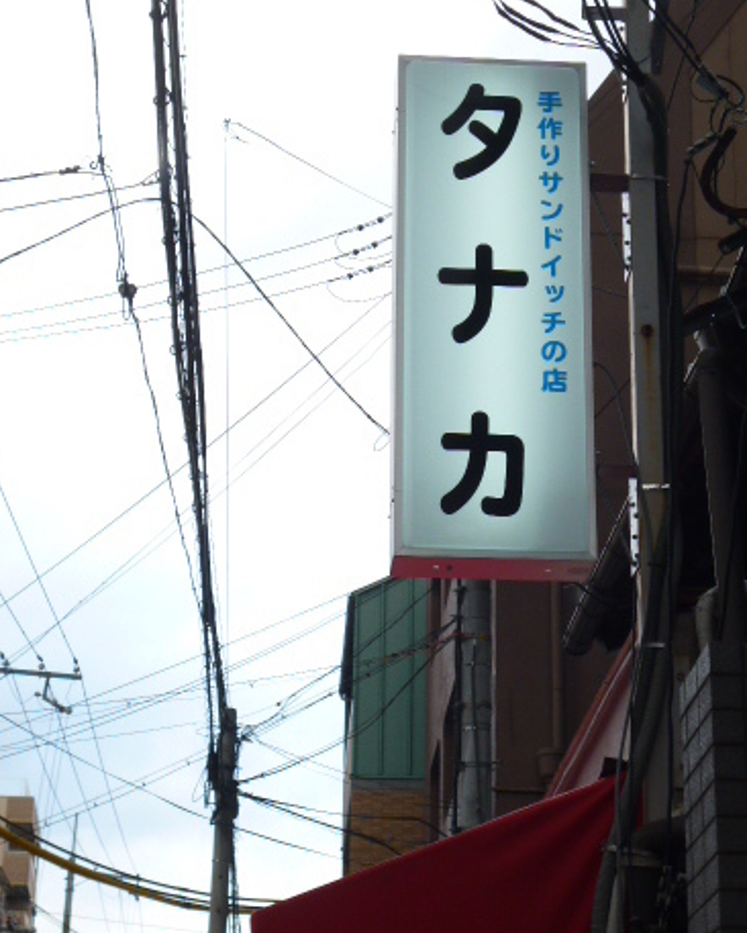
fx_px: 2265
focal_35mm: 82
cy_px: 510
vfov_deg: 23.3
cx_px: 427
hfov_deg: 18.7
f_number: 4.5
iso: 125
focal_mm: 10.6
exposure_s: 1/80
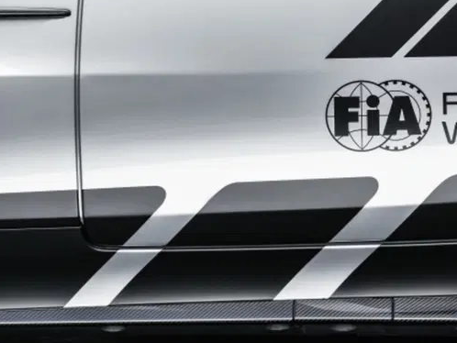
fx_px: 5653
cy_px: 39
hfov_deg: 4.6
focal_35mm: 428
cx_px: 512
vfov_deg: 3.5
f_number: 8
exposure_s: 1/100
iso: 100
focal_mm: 185
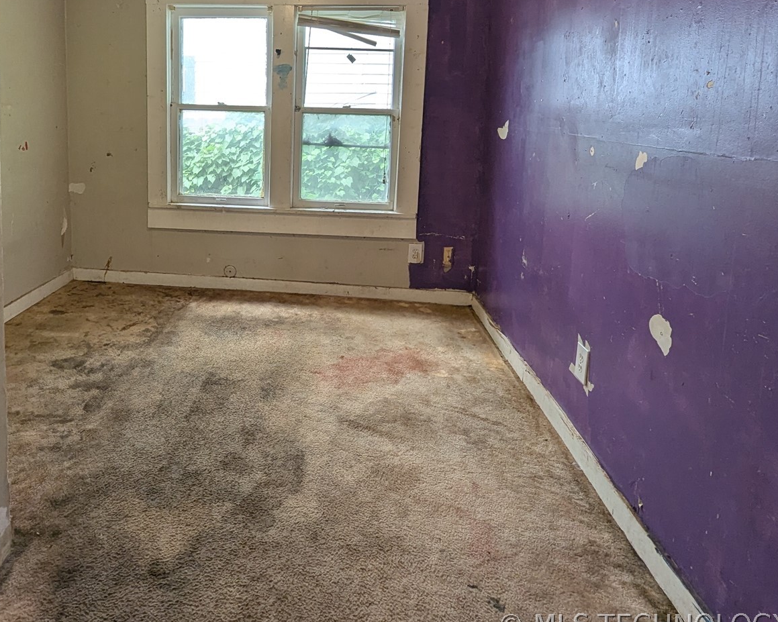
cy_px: 163
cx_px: 289
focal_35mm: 21
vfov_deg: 62.2
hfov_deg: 76.2
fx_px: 484
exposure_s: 1/30
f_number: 2.2
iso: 57
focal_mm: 1.95
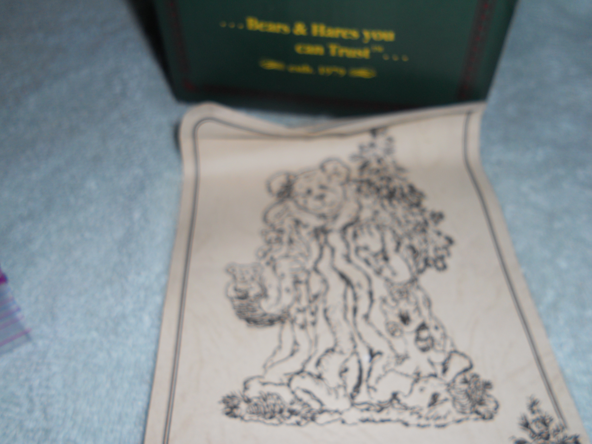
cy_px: 222
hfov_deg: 56.8
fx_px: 547
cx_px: 296
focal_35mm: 32
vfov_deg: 44.2
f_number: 8.8
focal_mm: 5.8
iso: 80
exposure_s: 1/25
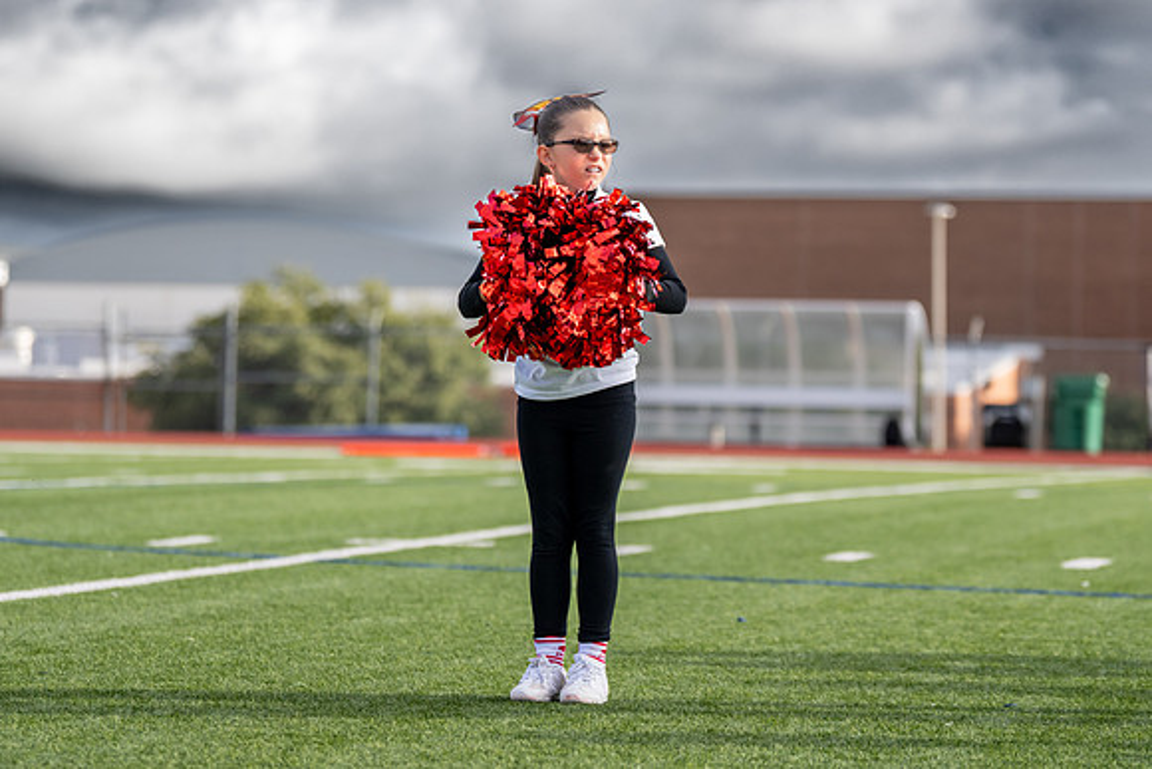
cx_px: 577
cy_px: 337
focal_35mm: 137
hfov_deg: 15.0
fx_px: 4389
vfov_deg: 10.0
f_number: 2.8
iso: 250
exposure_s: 1/3200
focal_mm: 100
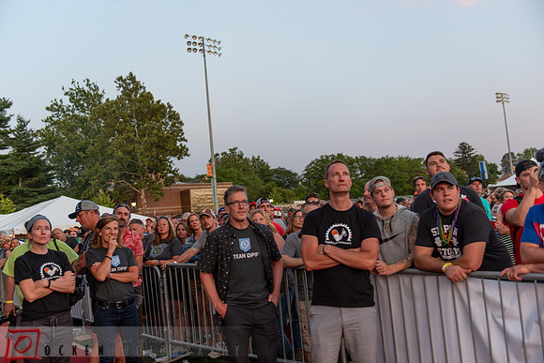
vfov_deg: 37.9
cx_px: 272
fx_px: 529
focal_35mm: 35
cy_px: 182
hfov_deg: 54.4
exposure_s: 1/100
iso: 800
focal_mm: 35
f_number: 2.8
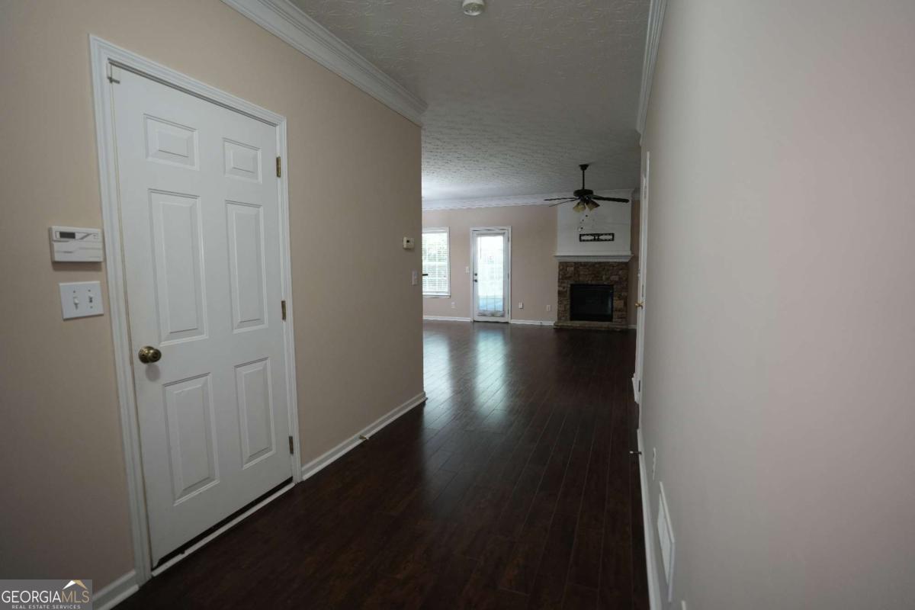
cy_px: 305
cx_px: 458
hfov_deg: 96.7
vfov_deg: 73.7
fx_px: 407
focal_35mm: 16
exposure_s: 1/160
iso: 2000
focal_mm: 16
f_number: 2.8
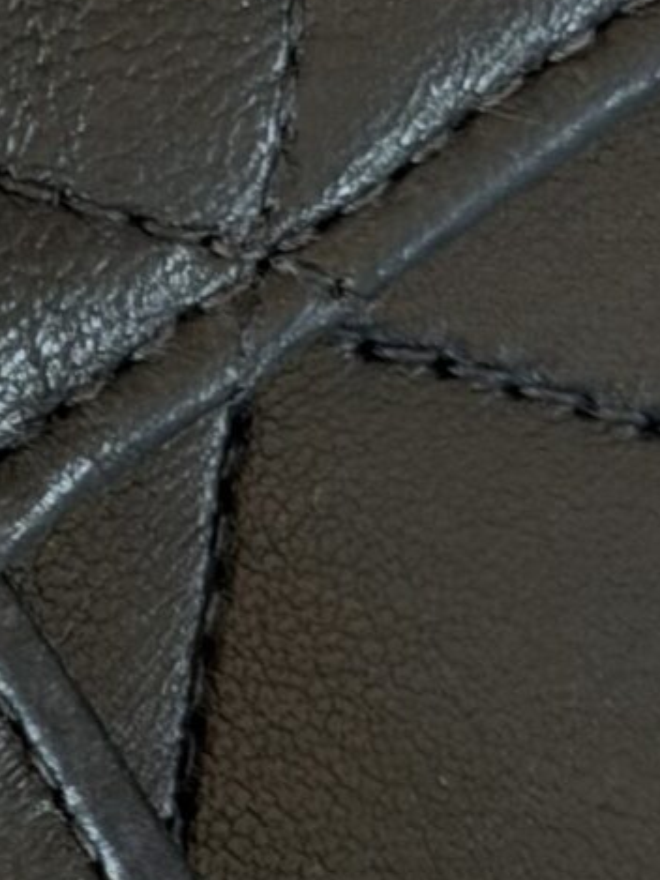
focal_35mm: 262
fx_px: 6657
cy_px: 872
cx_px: -525
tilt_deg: -85.6
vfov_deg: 7.5
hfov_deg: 5.6
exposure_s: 1/78
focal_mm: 6.76
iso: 100
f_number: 1.78
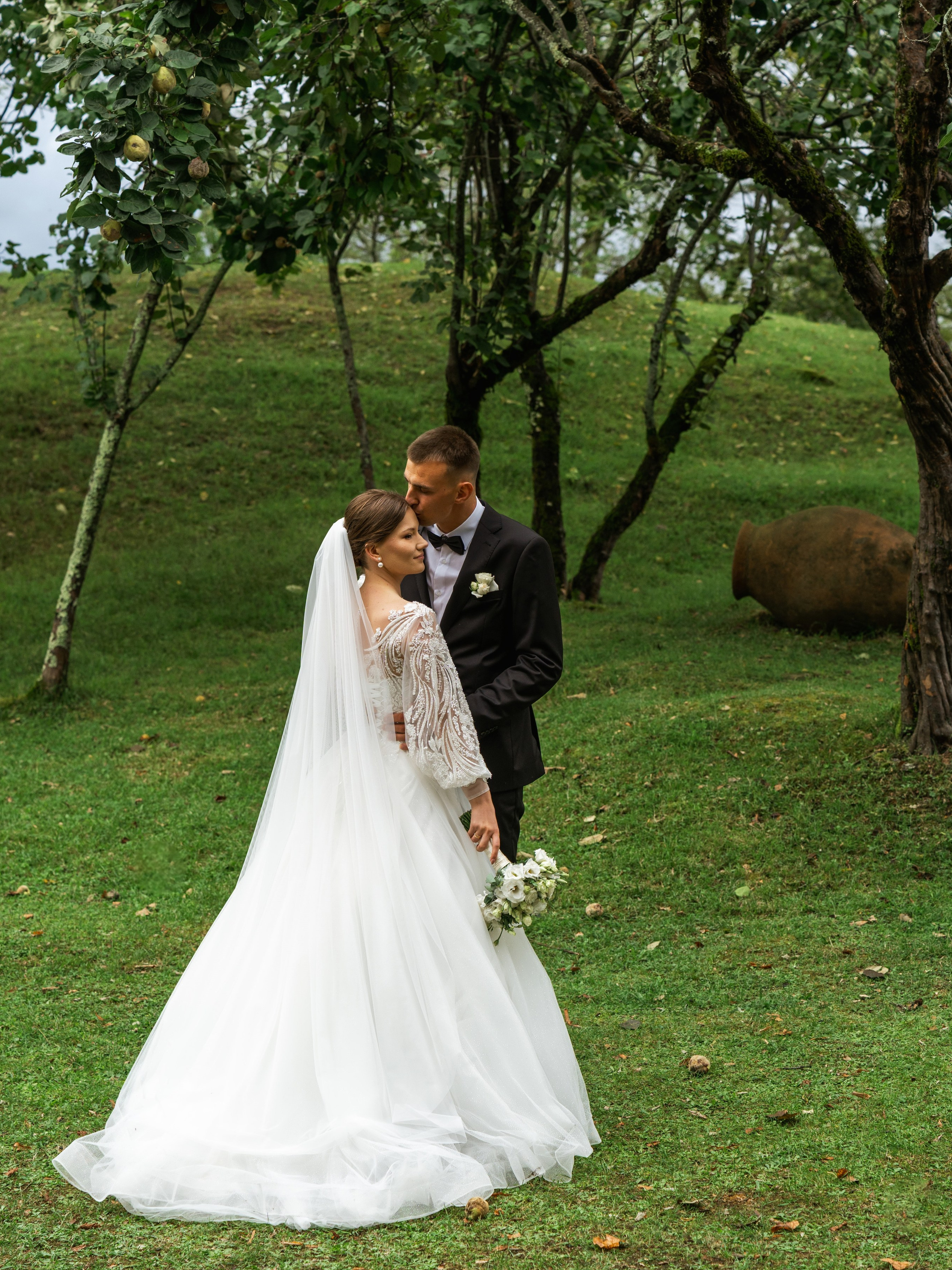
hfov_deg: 18.0
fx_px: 3007
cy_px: 602
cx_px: 479
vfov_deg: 23.8
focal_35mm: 82
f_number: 4.5
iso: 400
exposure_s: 1/200
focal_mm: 75
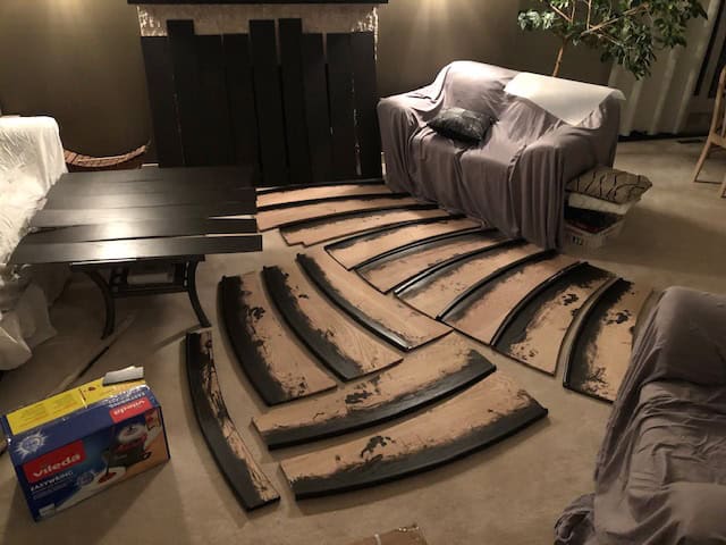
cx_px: 363
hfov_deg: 63.4
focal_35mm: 28
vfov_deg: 49.7
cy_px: 272
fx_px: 587
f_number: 1.8
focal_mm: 4
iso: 125
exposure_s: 1/4
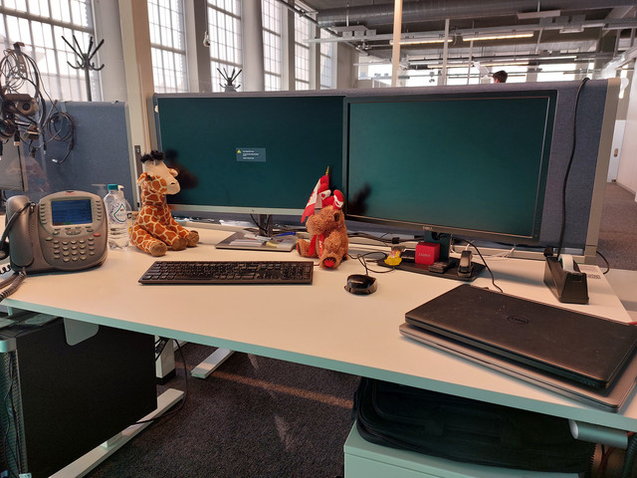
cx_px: 318
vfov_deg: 56.8
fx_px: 442
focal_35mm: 24
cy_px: 239
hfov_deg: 71.6
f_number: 1.8
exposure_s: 1/50
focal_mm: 5.23
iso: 40
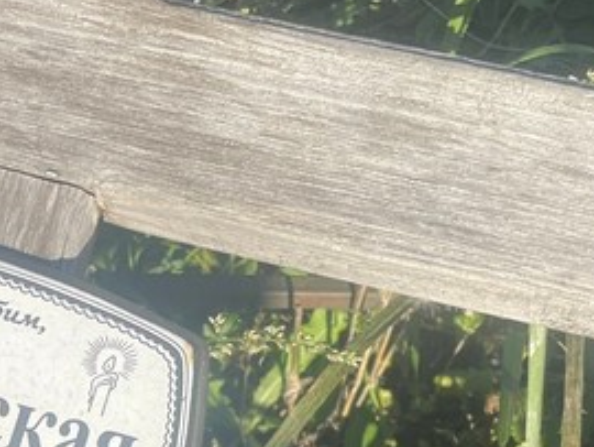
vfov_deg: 18.7
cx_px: 64
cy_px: 438
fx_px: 1322
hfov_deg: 24.6
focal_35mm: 77
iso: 32
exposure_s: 1/2020
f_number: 1.6
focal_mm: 4.2
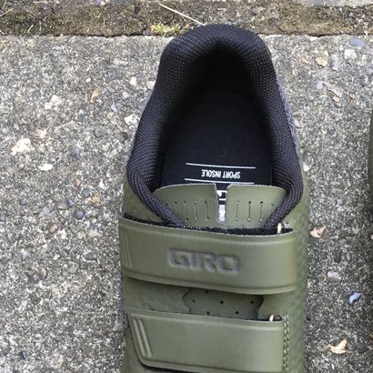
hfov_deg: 21.3
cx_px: 308
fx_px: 975
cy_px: 315
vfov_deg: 21.3
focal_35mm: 80
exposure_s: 1/33
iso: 25
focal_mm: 4.15
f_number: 2.2
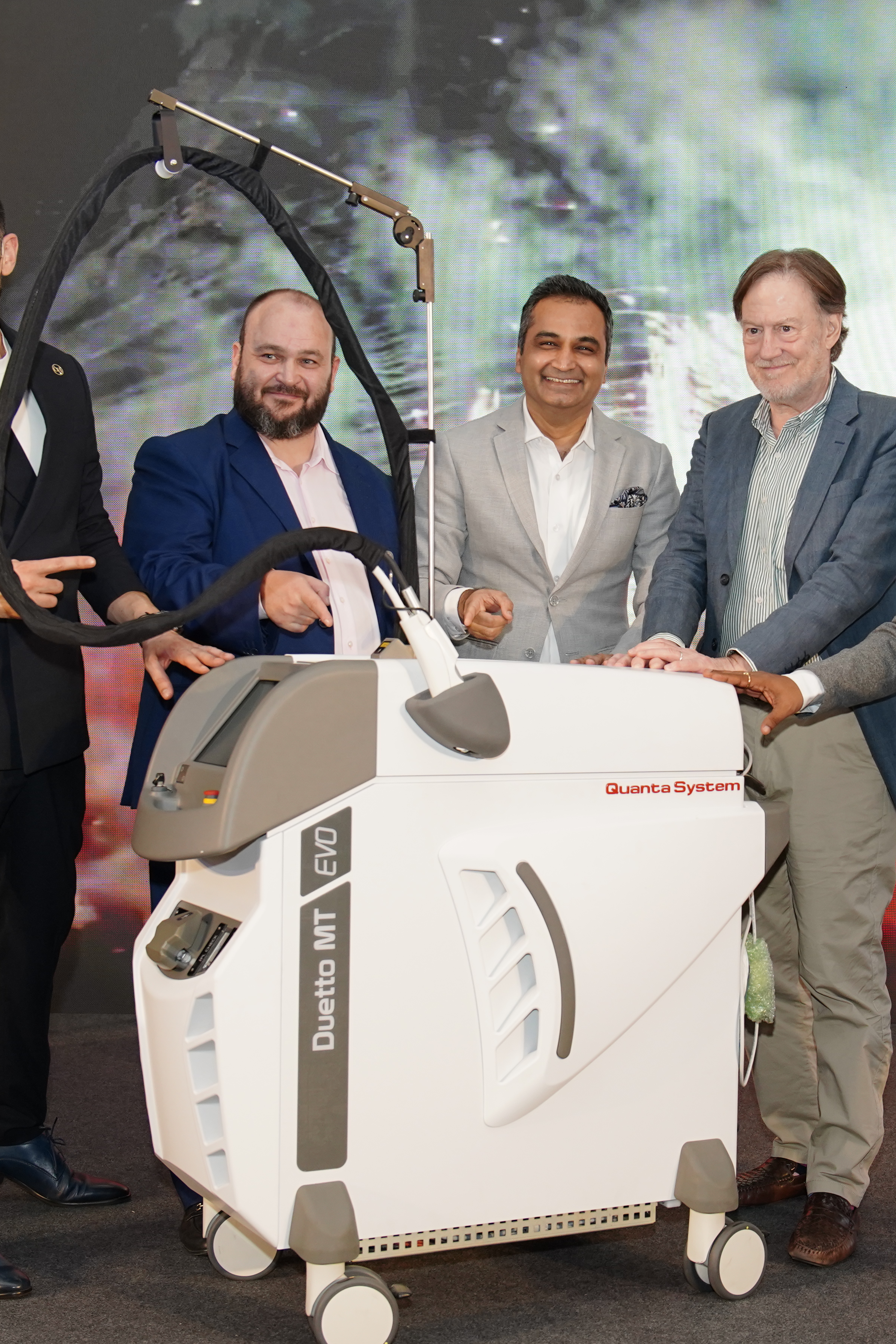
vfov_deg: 35.1
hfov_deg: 23.7
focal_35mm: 57
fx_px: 2128
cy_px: 688
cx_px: 562
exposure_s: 1/125
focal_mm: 34
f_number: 4
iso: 1600
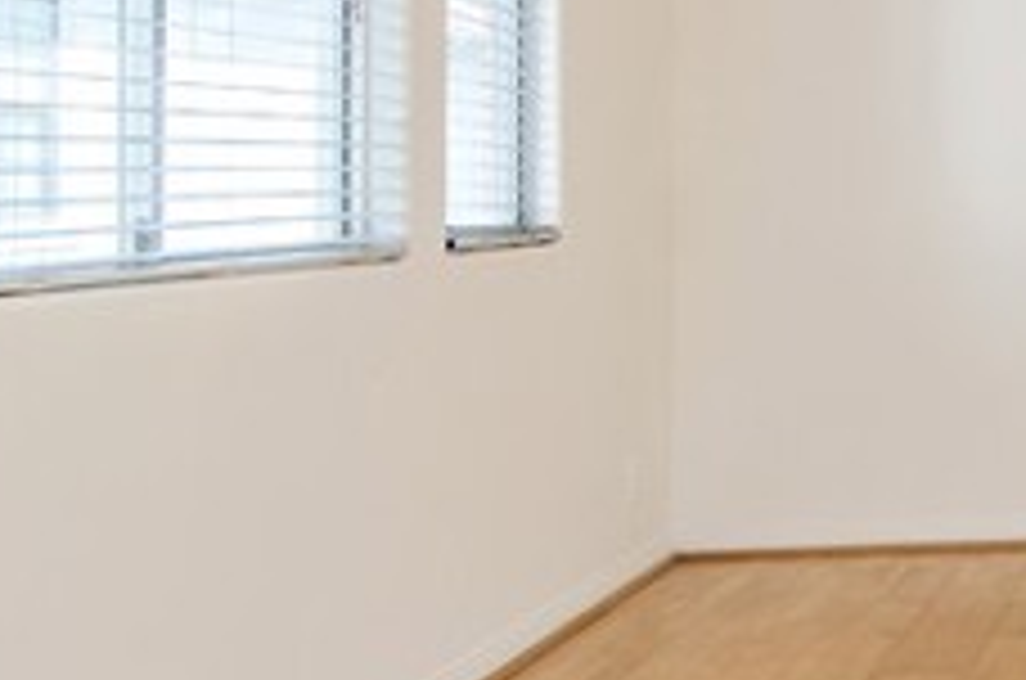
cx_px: 1588
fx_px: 1792
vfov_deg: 21.3
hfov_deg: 24.1
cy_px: 160
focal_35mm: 63
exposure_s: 1/125
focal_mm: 14
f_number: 5.6
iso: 160
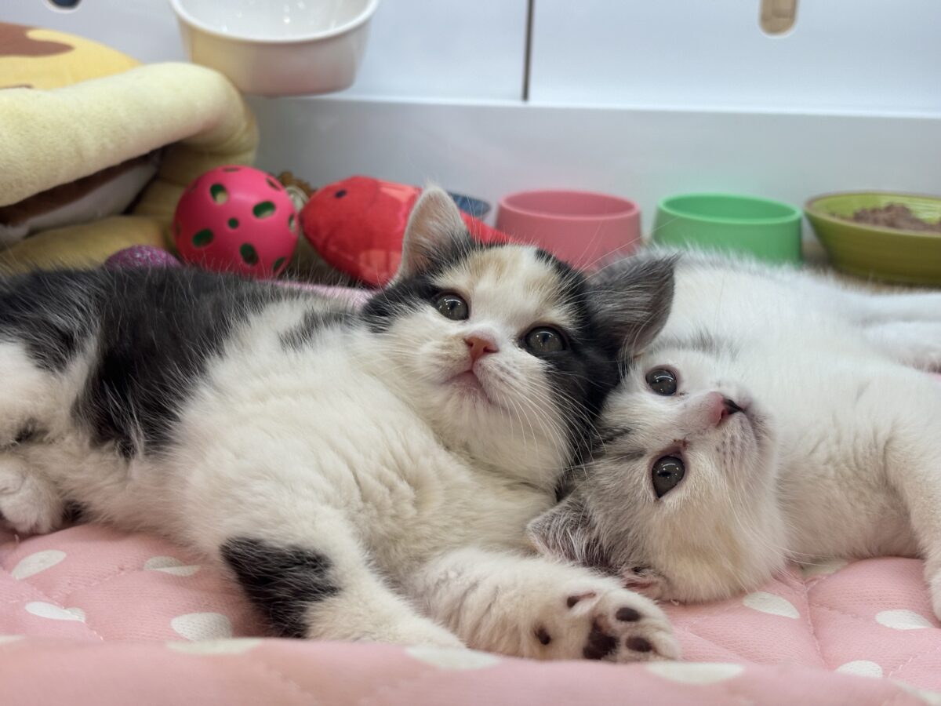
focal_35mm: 52
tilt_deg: -17.6
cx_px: 470
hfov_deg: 36.8
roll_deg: -3.5
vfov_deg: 28.0
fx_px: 1414
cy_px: 353
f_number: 1.6
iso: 25
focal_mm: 5.96
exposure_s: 1/50
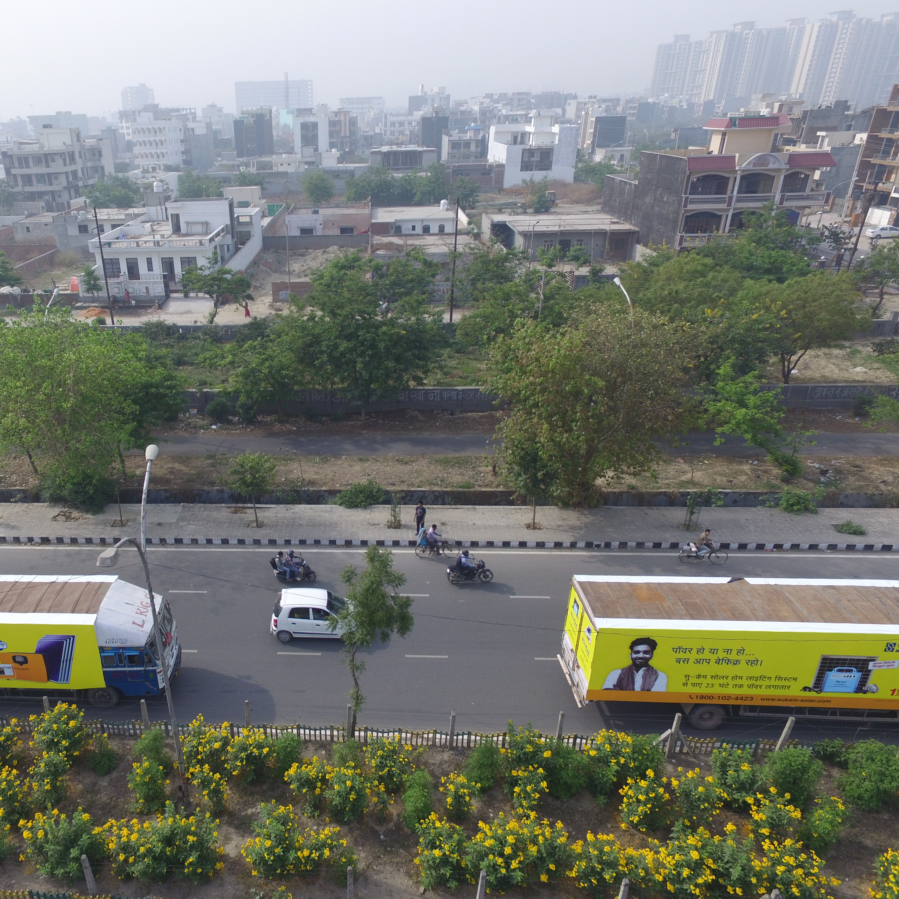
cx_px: 305
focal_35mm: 24
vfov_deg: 65.0
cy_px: 453
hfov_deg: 63.5
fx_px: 705
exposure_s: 1/535
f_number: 2.8
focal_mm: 3.61
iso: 100
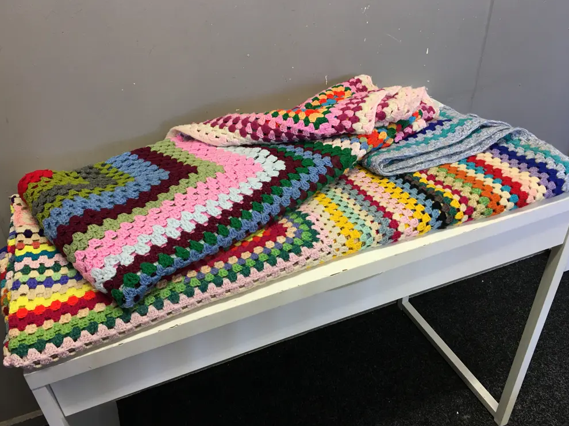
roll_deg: +2.5
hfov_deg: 60.0
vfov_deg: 46.8
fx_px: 493
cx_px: 280
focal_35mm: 30
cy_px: 211
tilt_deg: -31.7
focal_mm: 4.15
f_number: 2.2
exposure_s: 1/33
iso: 50
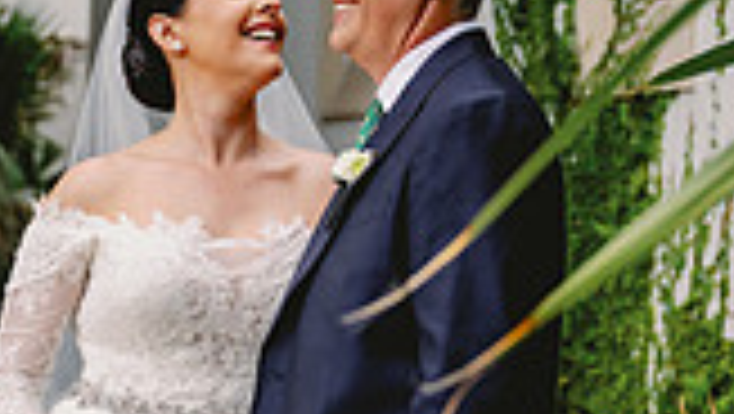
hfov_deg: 15.7
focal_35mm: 136
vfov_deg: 8.9
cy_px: 446
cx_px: 189
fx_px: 2649
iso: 400
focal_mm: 47
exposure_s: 1/400
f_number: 2.8
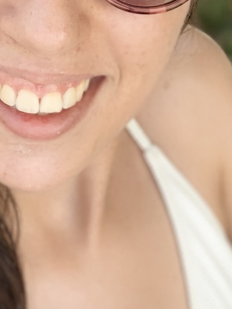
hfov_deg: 15.1
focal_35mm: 98
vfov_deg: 20.0
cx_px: 110
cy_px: 189
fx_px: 875
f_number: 2.2
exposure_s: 1/134
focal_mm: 2.87
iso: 16
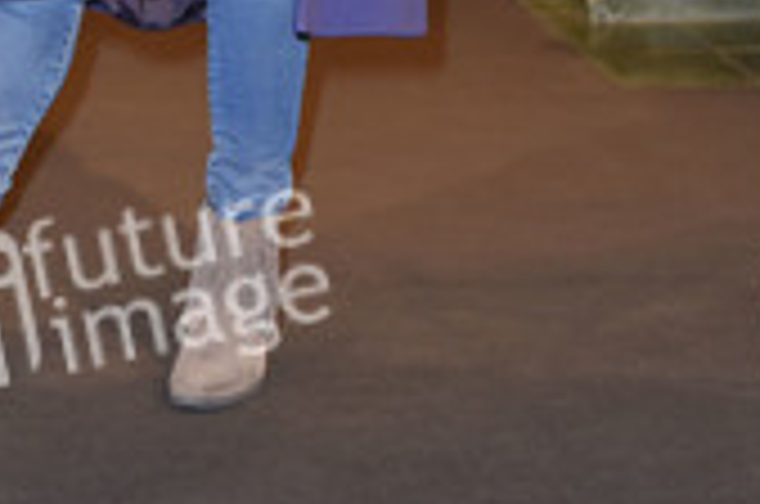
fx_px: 3245
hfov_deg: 13.3
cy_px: -378
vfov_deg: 8.6
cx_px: 229
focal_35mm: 154
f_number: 5
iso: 1250
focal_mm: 65
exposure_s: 1/200
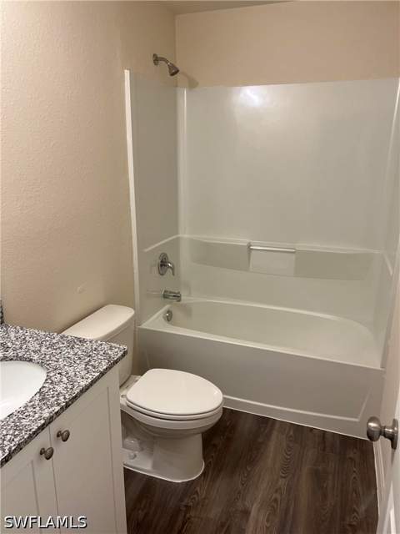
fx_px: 401
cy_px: 267
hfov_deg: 53.1
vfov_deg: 67.3
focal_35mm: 26
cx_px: 200
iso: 80
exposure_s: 1/120
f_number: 1.5
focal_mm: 5.7
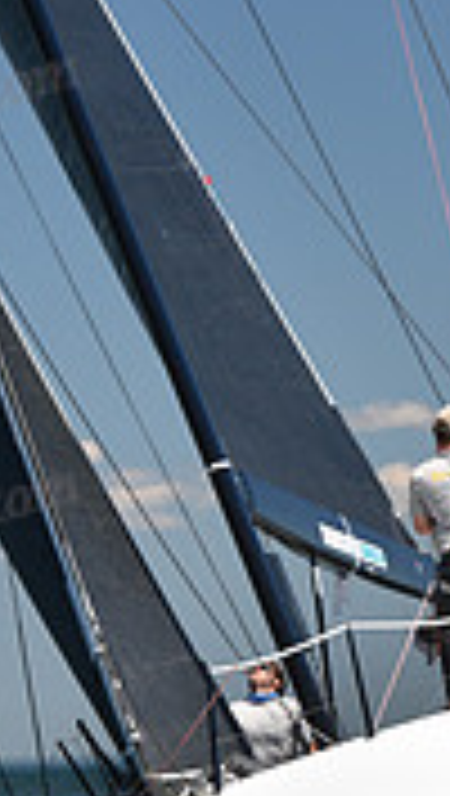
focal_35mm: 418
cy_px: 722
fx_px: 8837
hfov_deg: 2.9
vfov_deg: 5.2
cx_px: 315
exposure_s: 1/800
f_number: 5
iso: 250
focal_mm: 122
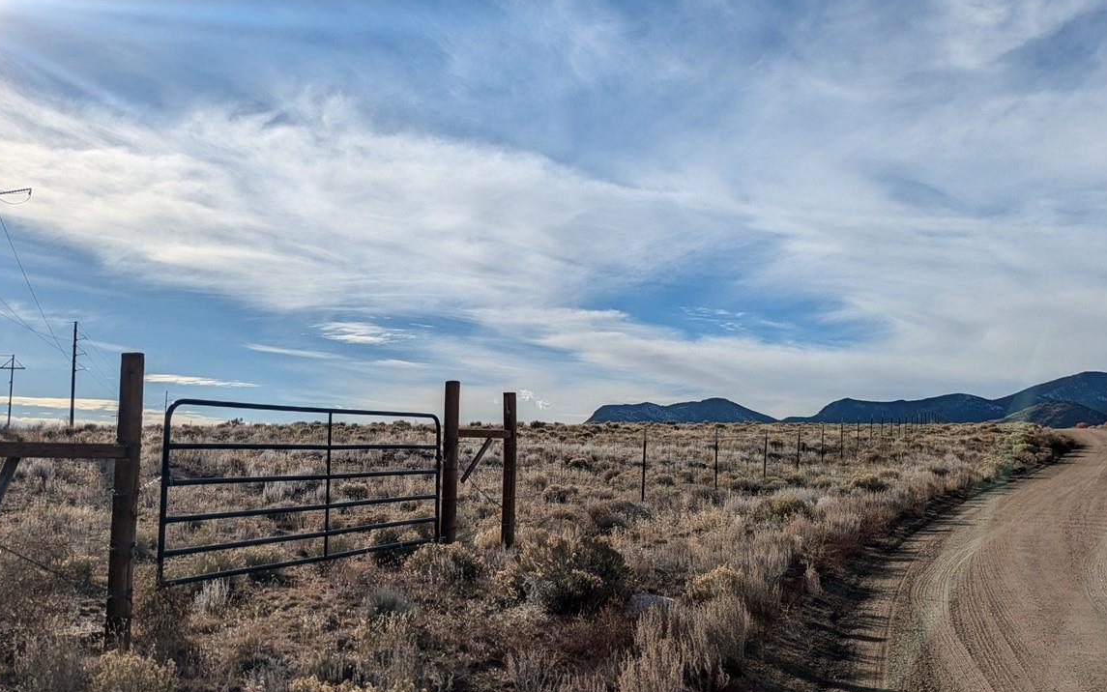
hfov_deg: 52.7
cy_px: 294
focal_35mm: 37
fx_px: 1116
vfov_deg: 34.4
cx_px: 548
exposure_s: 1/10101
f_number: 1.89
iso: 50
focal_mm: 5.43
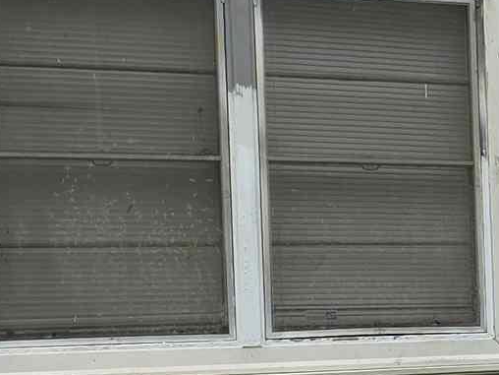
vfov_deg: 10.6
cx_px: 858
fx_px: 2004
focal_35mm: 139
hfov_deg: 13.0
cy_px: 365
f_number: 1.7
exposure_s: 1/3891
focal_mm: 6.3
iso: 80
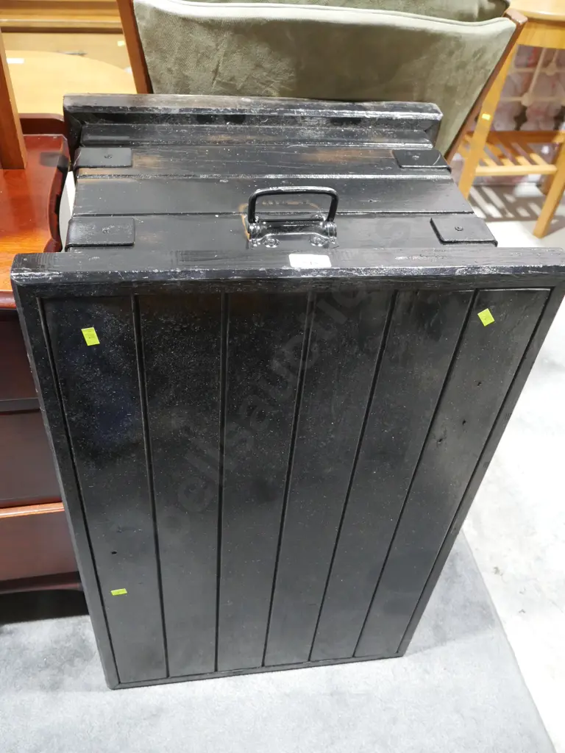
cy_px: 376
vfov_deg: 63.4
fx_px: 609
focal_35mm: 28
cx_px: 282
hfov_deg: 49.7
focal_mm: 14
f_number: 4.5
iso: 2500
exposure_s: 1/60
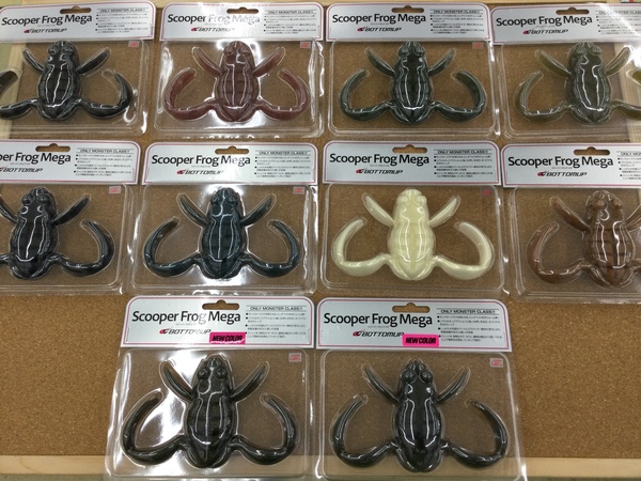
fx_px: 574
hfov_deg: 58.4
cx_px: 320
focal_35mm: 31
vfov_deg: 45.4
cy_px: 240
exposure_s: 1/40
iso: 25
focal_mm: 3.3
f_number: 2.4
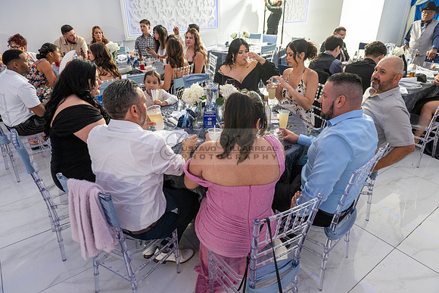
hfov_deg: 73.7
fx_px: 293
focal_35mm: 24
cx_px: 220
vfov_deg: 53.2
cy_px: 146
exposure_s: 1/200
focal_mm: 24
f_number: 5
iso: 800
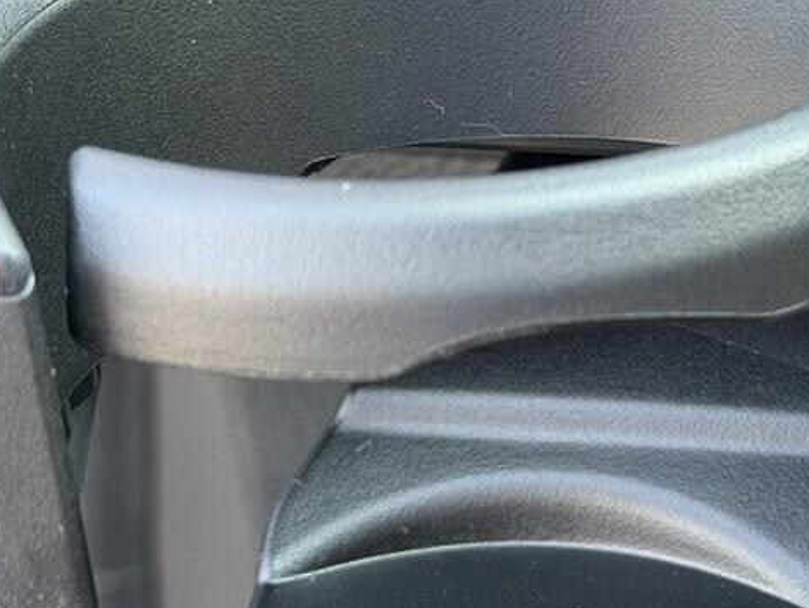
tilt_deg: -29.9
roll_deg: -0.9
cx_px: 556
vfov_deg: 10.1
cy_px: 238
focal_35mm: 147
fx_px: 3437
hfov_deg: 13.4
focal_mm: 6.76
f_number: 1.78
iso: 100
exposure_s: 1/74
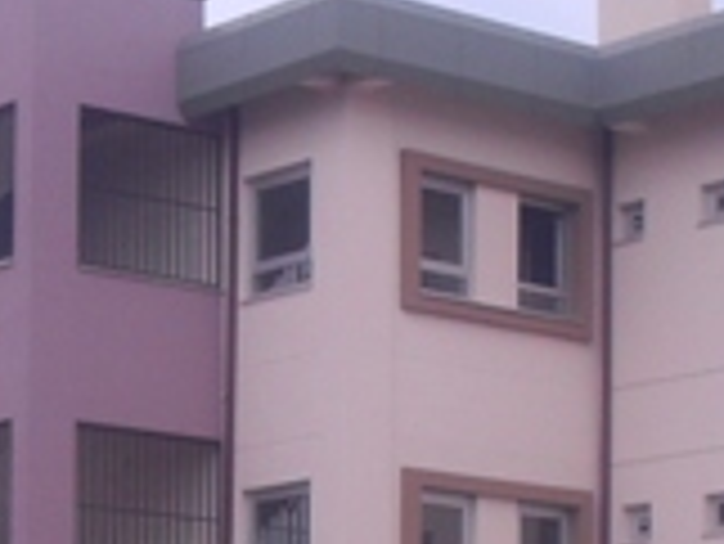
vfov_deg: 10.3
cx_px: 202
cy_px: 850
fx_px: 2909
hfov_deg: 14.1
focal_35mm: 139
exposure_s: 1/125
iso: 100
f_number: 3.2
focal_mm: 6.3
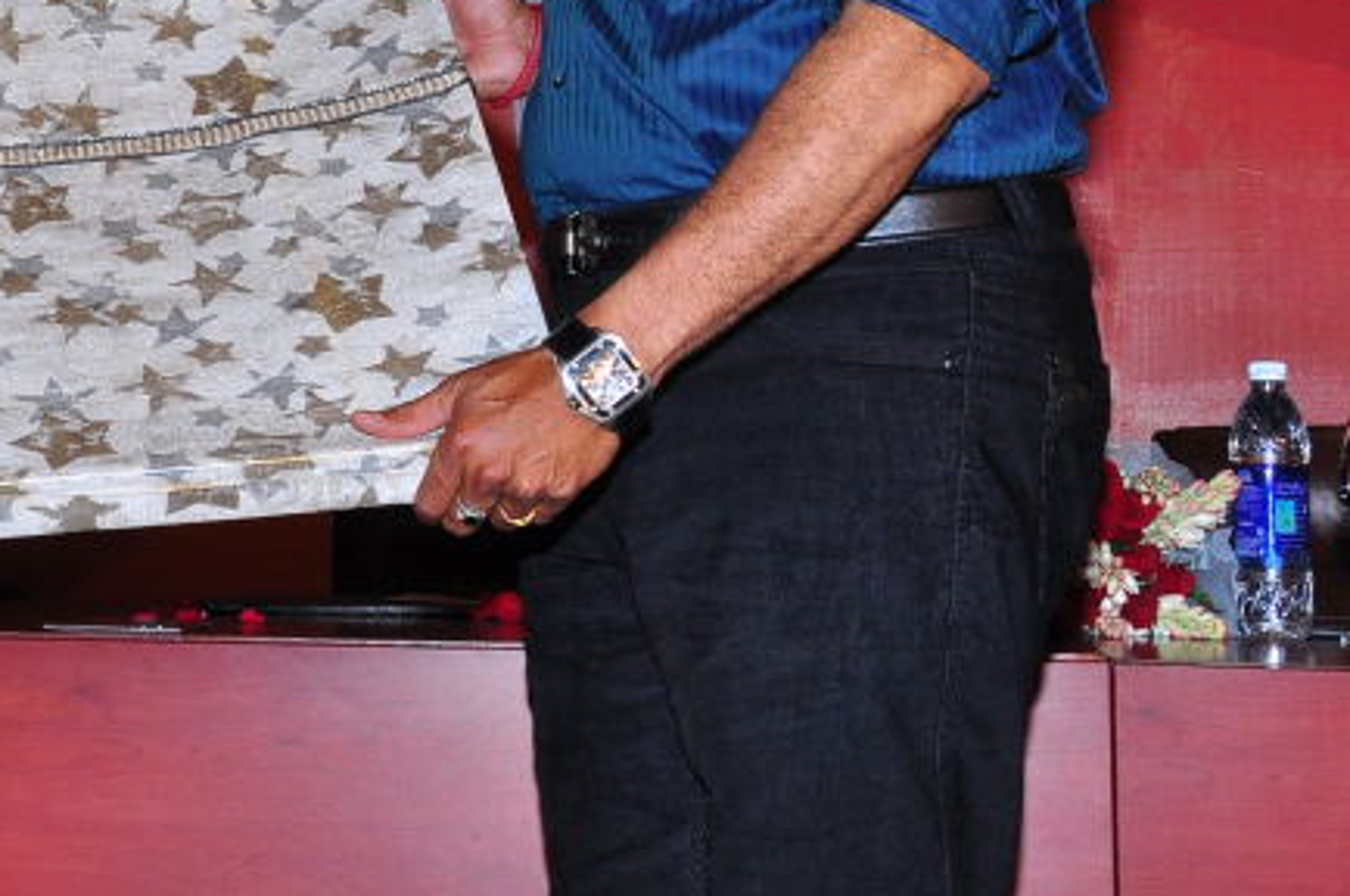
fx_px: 3707
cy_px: 115
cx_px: 44
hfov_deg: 20.1
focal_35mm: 99
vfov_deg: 13.7
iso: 500
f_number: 13
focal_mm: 28
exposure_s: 1/160
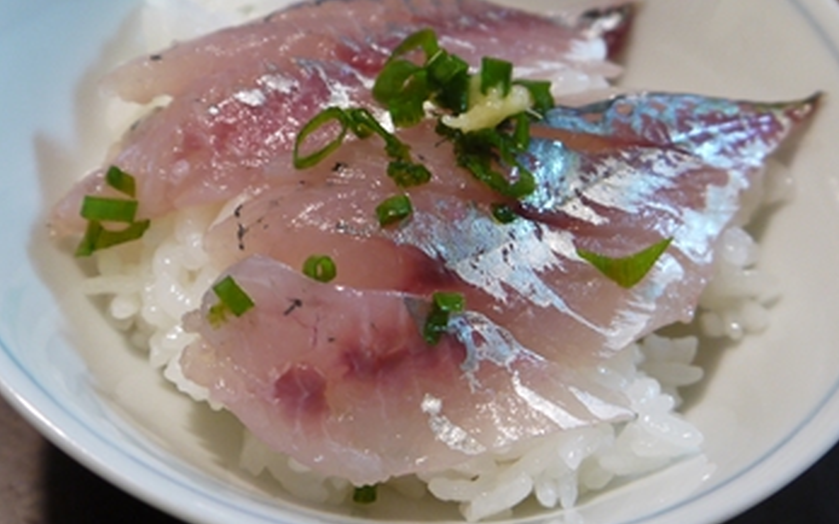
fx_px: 1029
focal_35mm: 45
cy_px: 248
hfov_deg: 44.4
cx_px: 421
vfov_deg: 28.6
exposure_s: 1/25
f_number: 3.6
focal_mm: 15
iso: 400
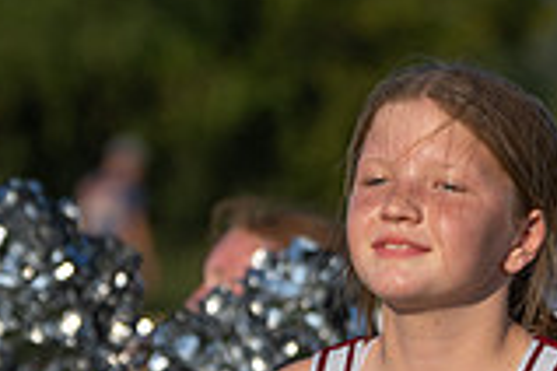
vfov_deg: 1.9
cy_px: 481
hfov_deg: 2.9
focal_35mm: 714
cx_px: 347
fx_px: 11046
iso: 100
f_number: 5.6
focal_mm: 196
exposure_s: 1/1250
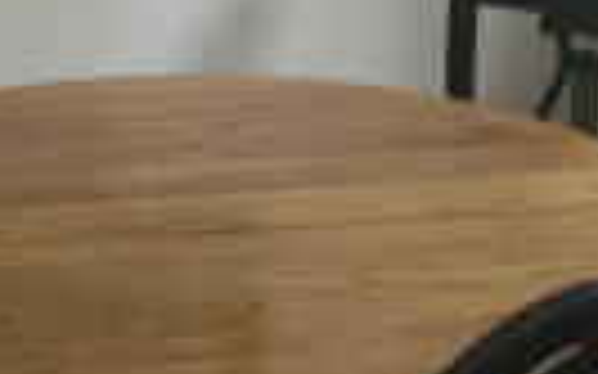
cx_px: 463
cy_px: -575
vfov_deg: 8.5
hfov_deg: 15.1
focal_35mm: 138
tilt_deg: -1.5
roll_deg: -1.2
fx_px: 2248
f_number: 1.5
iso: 80
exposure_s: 1/121
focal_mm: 5.7
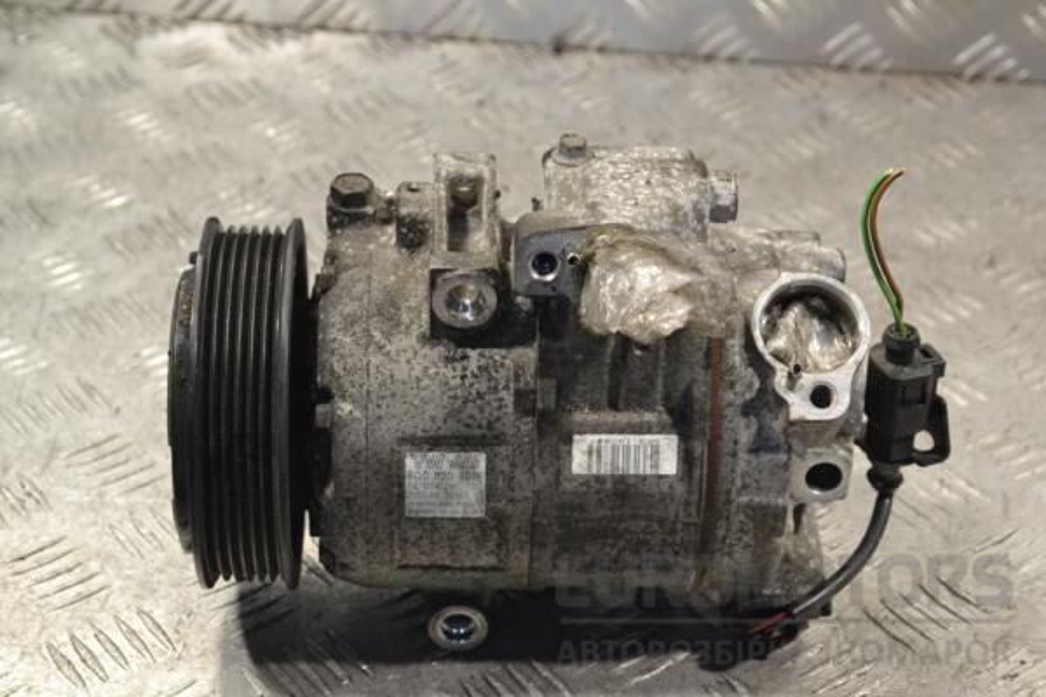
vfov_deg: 18.2
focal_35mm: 75
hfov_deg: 27.0
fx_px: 2179
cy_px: 348
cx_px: 523
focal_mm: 50
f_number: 8
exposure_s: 1/250
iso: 3200
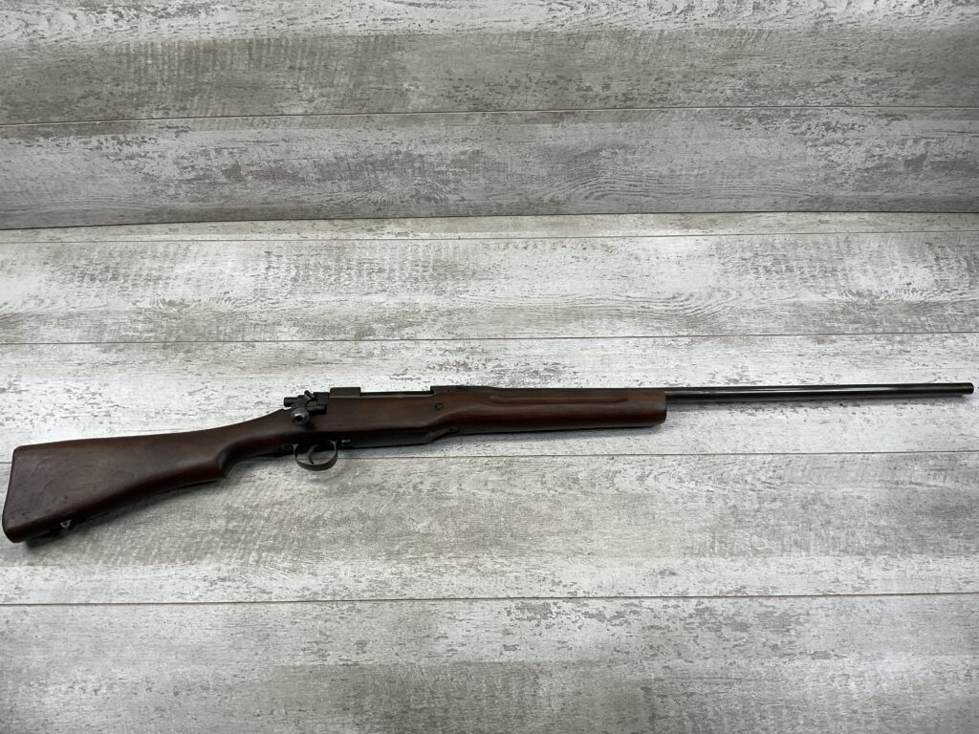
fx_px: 820
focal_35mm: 29
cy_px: 367
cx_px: 490
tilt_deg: -58.5
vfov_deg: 48.2
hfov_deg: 61.7
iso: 16
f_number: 1.8
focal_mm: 3
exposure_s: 1/180
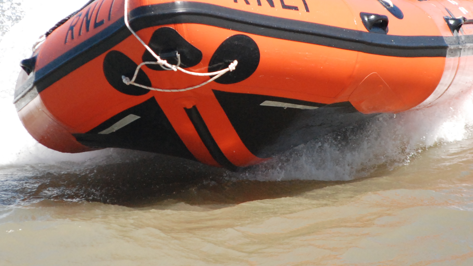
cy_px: 39
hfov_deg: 4.0
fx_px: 6699
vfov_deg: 2.3
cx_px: 168
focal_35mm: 534
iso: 1000
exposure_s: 1/2500
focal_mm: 165
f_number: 6.3
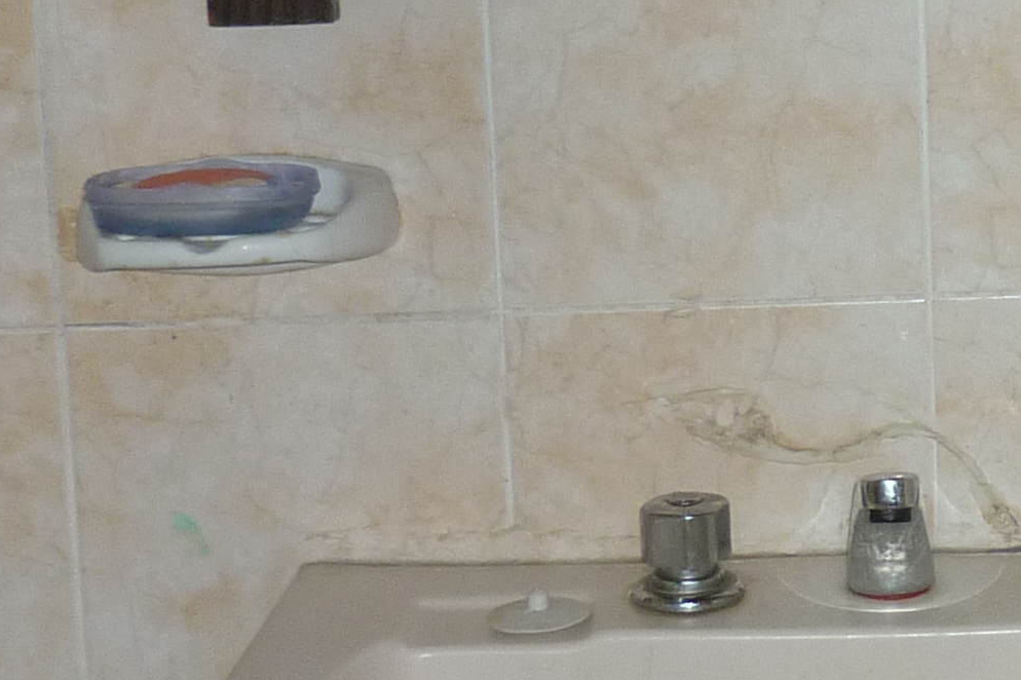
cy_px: -17
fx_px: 3572
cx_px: 1549
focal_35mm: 126
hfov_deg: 15.0
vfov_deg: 10.8
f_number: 2.8
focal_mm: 5.5
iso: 100
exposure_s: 1/30
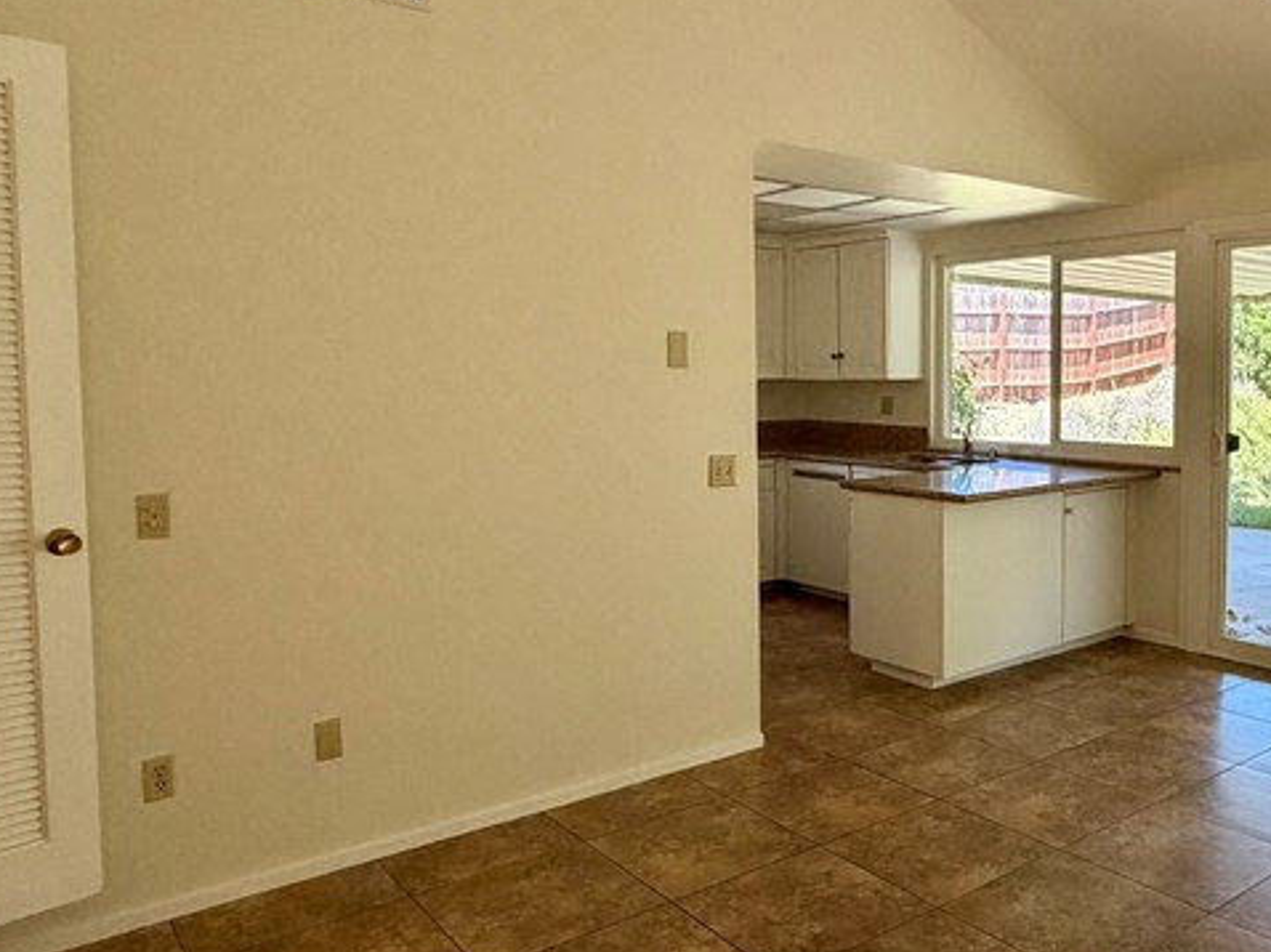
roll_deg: +0.3
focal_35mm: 30
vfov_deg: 46.7
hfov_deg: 57.9
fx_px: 1101
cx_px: 899
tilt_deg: -3.8
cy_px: 431
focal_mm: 2.22
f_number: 2.2
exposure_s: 1/121
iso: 200
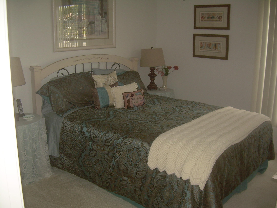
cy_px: 104
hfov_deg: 49.0
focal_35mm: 38
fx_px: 304
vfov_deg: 37.7
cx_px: 138
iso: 50
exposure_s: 1/60
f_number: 2.8
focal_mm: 6.3
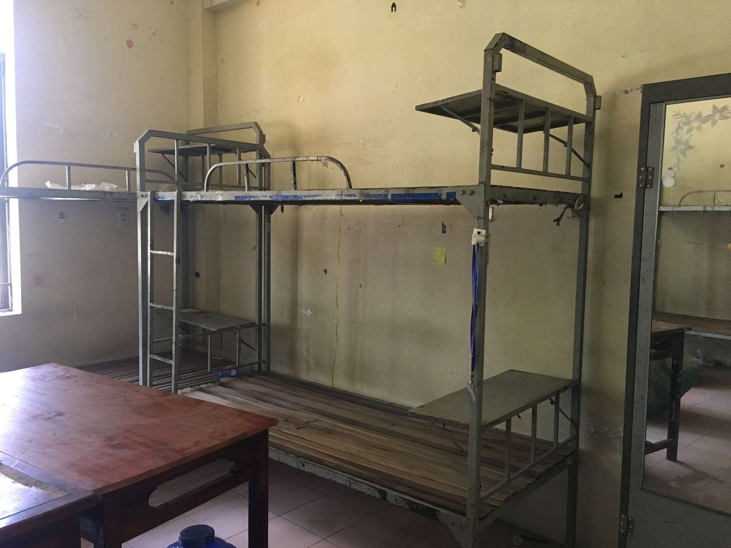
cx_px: 366
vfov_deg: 48.2
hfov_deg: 61.7
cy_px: 274
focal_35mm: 29
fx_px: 612
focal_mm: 4.15
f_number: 2.2
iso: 250
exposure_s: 1/33
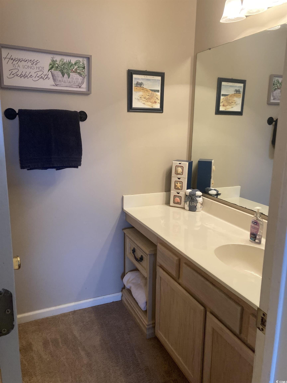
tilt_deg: -12.5
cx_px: 144
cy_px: 192
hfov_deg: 49.7
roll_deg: +0.2
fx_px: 310
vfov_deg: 63.4
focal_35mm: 28
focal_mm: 3.99
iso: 200
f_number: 1.8
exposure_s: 1/60
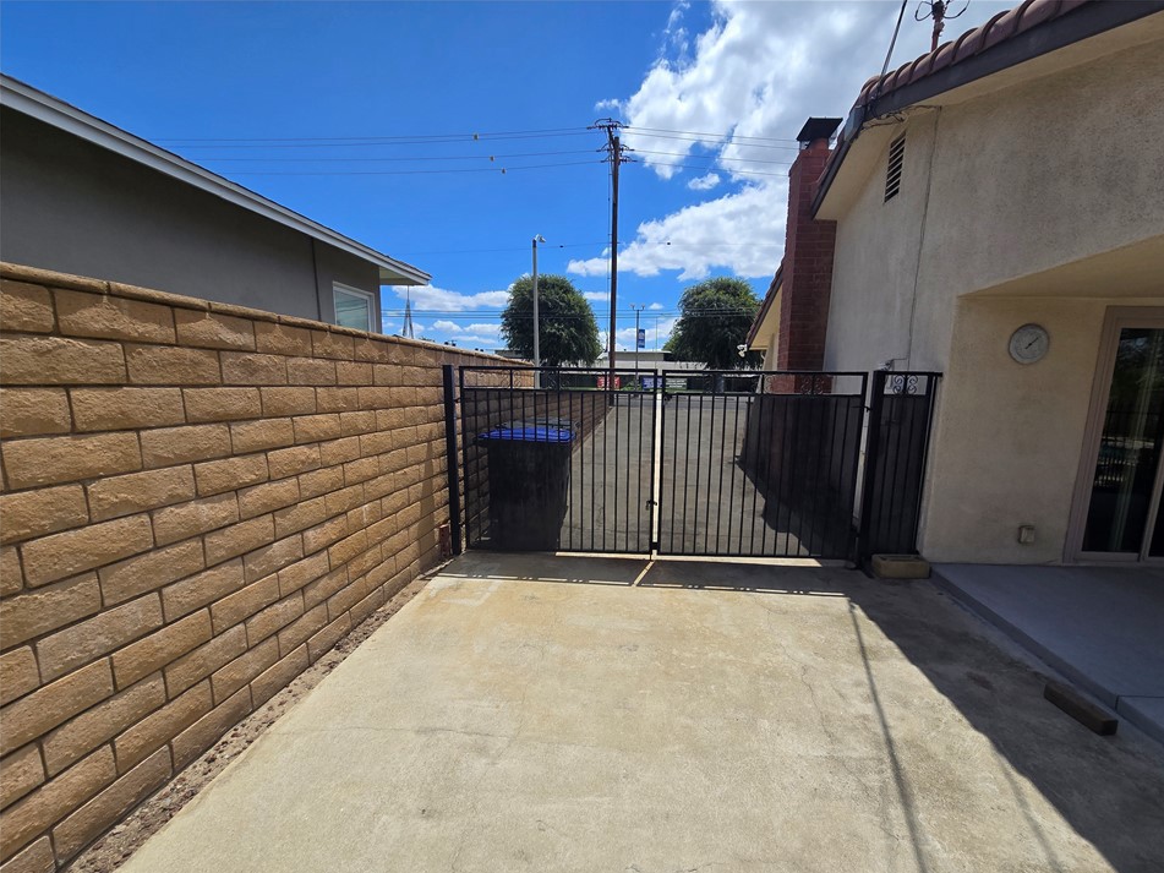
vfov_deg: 85.5
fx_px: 471
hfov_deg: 101.9
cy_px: 469
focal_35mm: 14
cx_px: 625
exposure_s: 1/2929
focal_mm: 2.2
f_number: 2.2
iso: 50
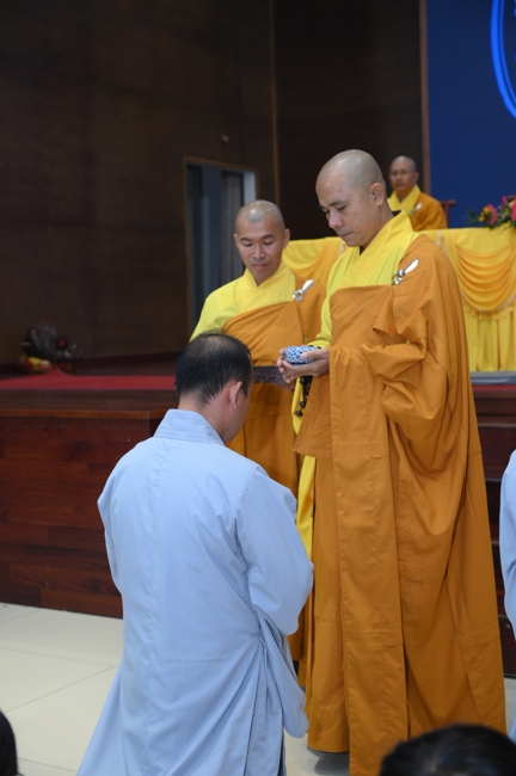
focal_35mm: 52
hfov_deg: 25.9
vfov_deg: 38.2
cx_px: 258
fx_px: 1120
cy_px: 388
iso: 800
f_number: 4
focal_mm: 52
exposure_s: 1/100
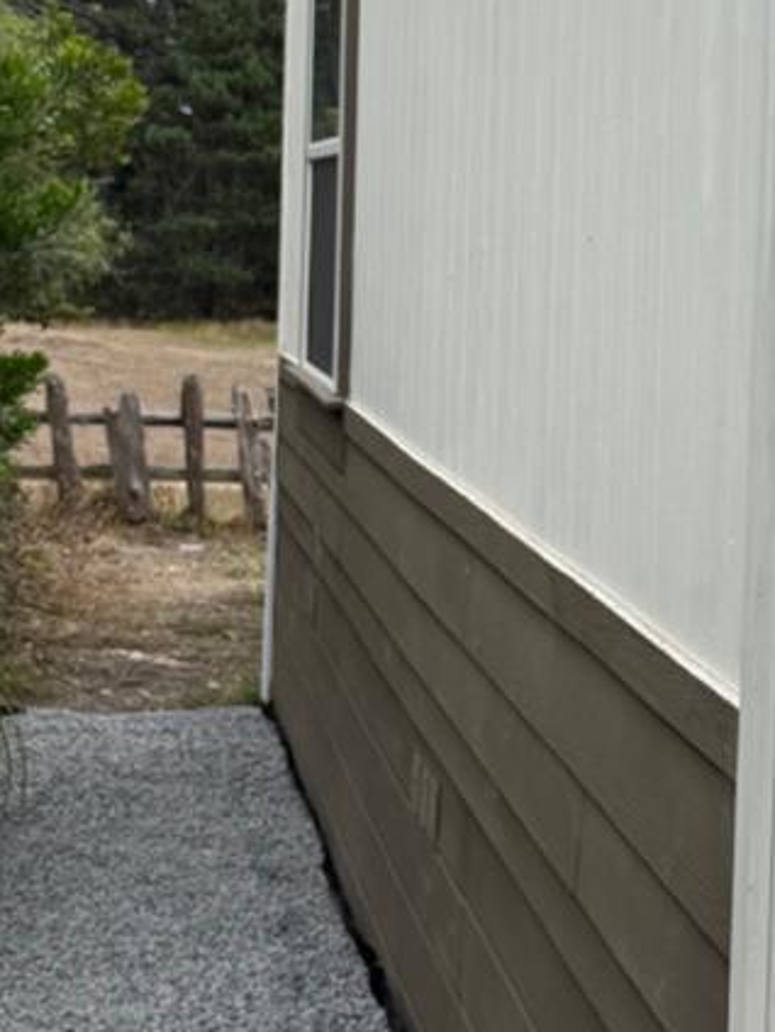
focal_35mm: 85
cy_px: 304
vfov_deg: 22.9
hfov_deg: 17.1
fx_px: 2534
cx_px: 745
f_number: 1.78
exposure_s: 1/1618
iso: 100
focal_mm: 6.76
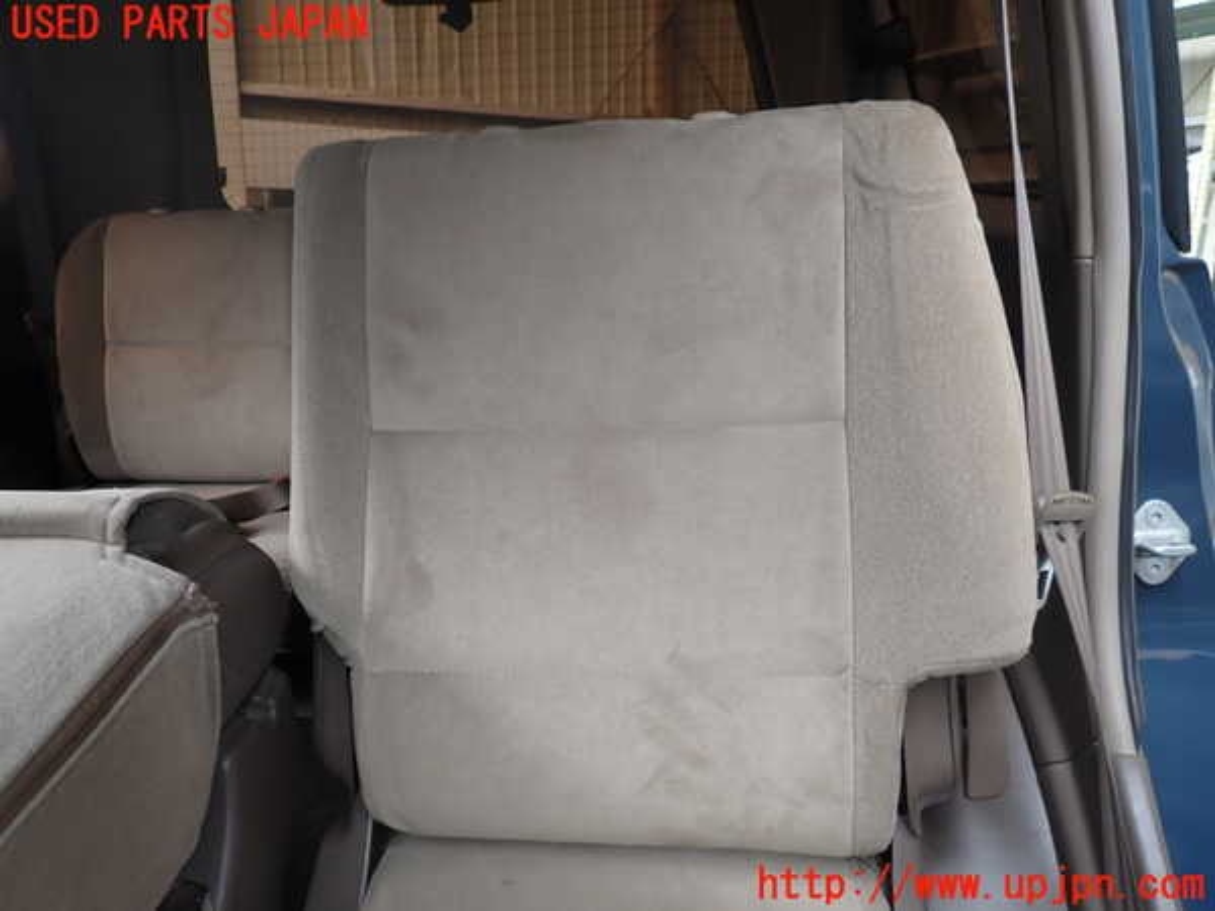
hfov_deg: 69.4
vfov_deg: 54.9
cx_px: 608
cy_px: 456
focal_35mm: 25
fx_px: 877
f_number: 2
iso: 100
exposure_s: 1/60
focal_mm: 4.5
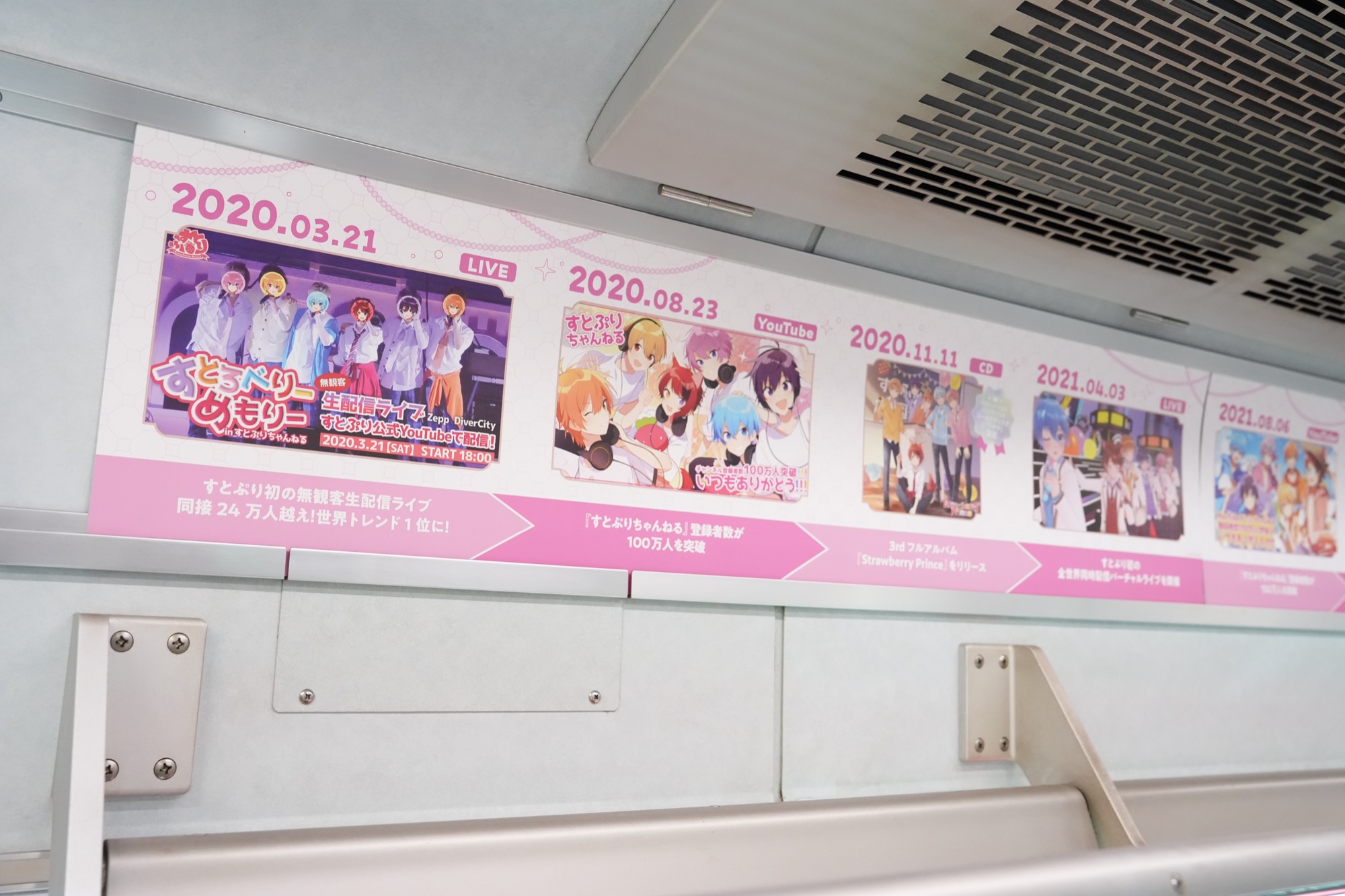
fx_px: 1195
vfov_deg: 41.1
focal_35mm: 32
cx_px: 672
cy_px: 448
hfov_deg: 58.7
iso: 4000
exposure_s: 1/320
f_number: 5
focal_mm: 32
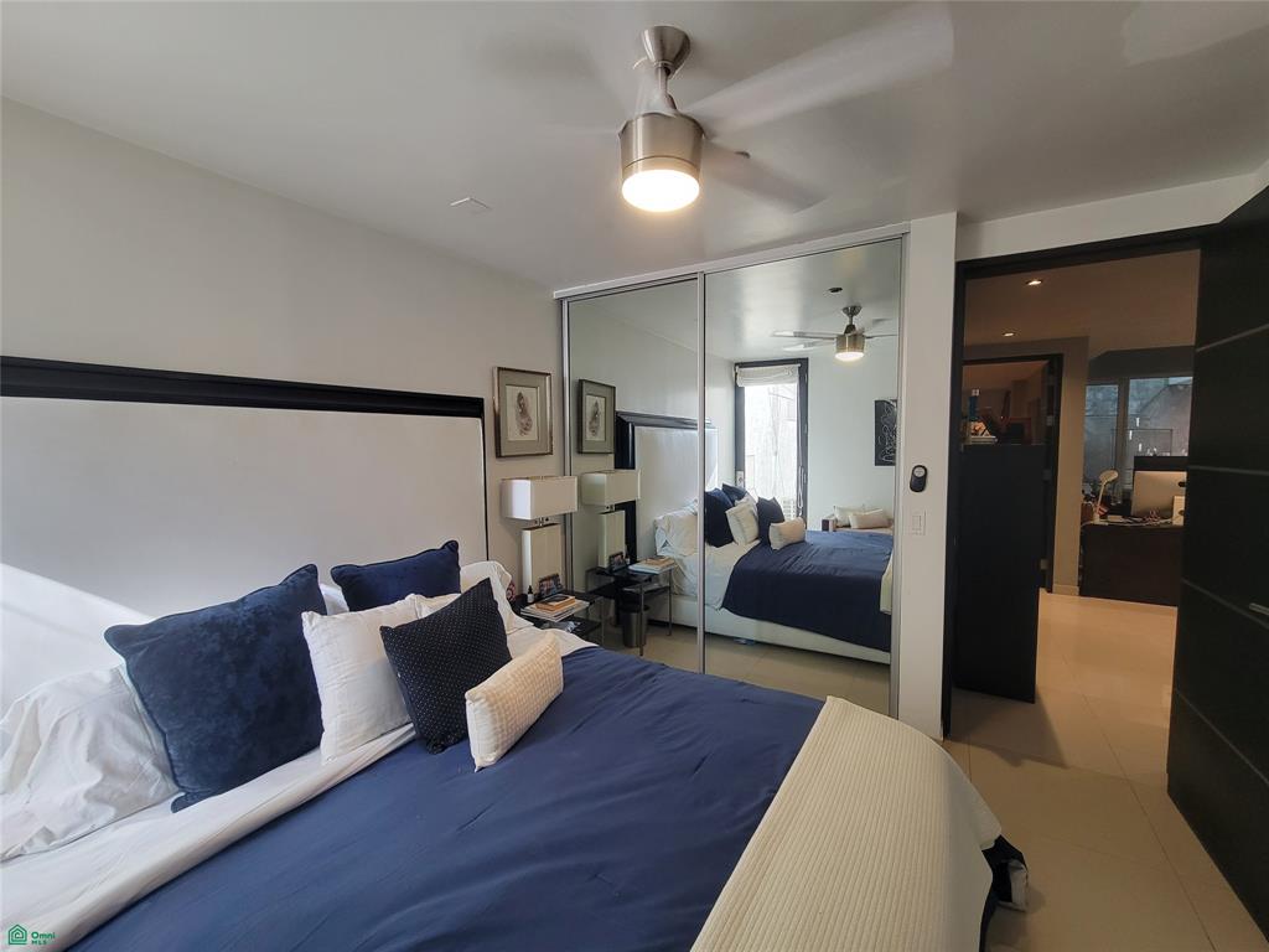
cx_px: 634
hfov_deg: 106.2
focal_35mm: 13
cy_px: 476
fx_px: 477
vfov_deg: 89.9
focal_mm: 2.2
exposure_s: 1/60
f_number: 2.2
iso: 200
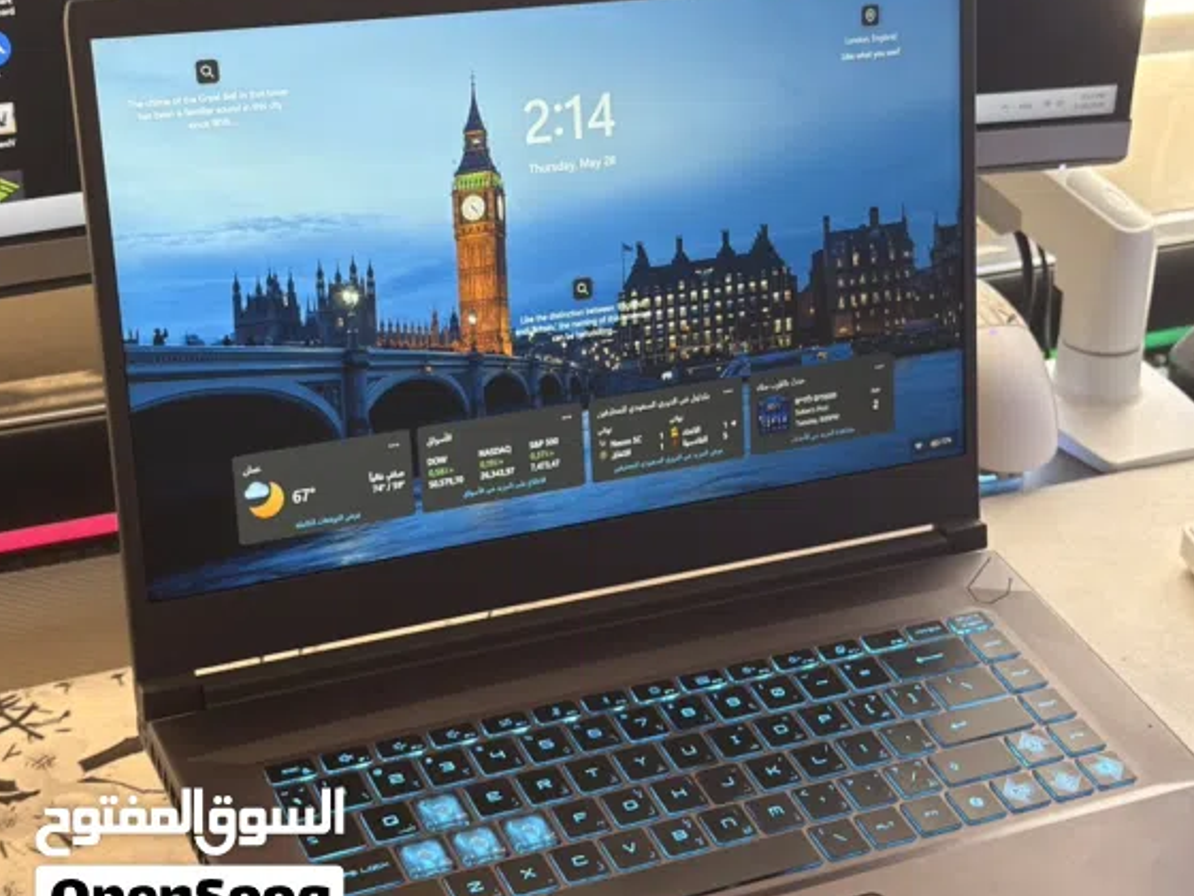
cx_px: 665
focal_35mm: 40
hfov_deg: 46.7
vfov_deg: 35.9
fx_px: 1380
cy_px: 480
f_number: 1.78
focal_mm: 6.76
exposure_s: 1/62
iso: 200
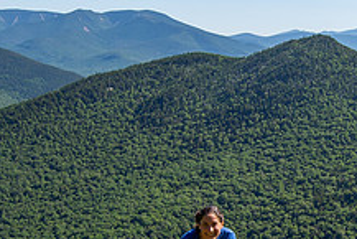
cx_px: 341
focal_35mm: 78
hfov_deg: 25.0
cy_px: 228
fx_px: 774
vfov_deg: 17.2
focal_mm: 17
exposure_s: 1/640
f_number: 5
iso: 100
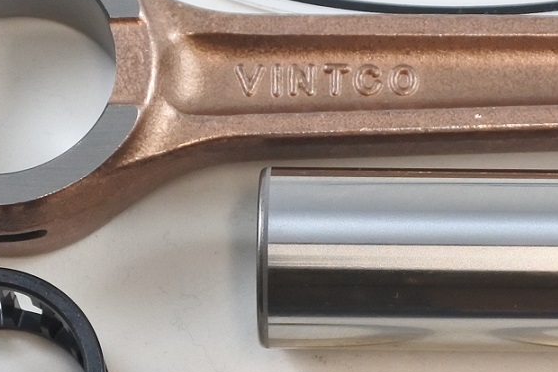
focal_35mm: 121
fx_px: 1875
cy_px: 196
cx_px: 362
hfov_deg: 16.9
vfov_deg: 11.3
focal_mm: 14.7
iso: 500
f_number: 4.2
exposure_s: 1/125
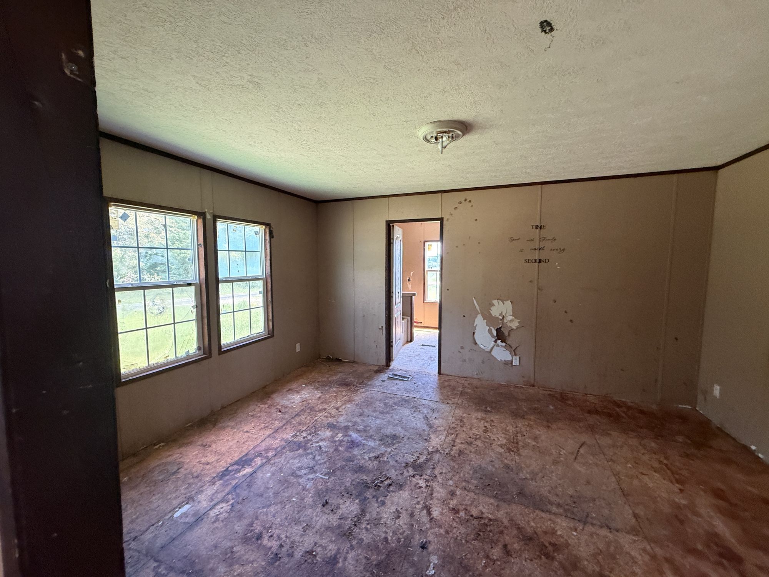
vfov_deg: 85.7
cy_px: 288
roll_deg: -0.5
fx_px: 311
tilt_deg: -3.1
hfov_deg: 102.1
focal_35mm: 14
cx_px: 384
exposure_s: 1/70
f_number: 2.2
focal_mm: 2.22
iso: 320
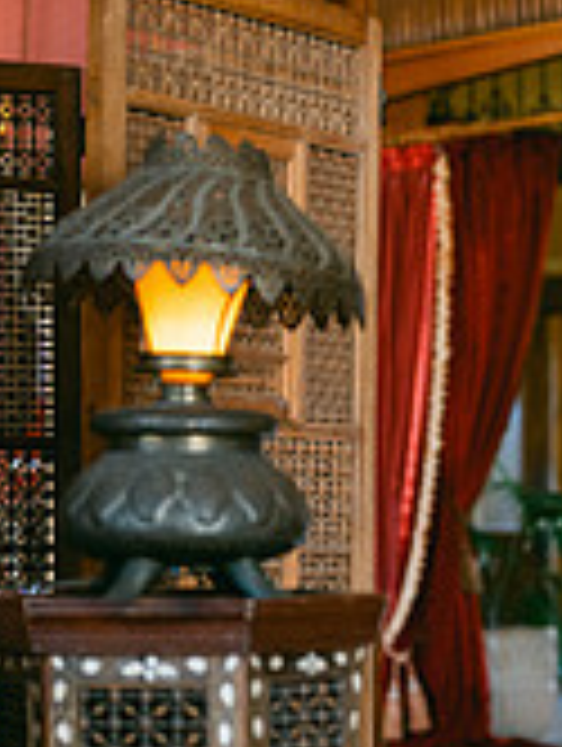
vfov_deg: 15.1
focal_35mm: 130
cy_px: 490
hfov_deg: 11.3
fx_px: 2807
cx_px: 584
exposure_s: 1/125
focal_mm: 50
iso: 360
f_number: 1.8
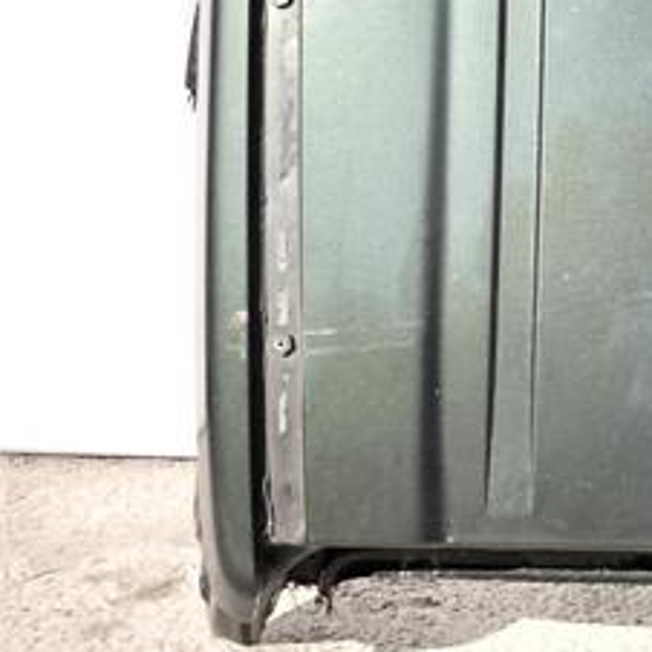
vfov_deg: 24.4
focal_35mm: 70
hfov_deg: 22.7
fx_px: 1492
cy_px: 173
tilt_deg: -7.5
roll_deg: +0.1
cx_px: 776
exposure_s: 1/1116
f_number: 1.8
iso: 20
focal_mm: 3.99
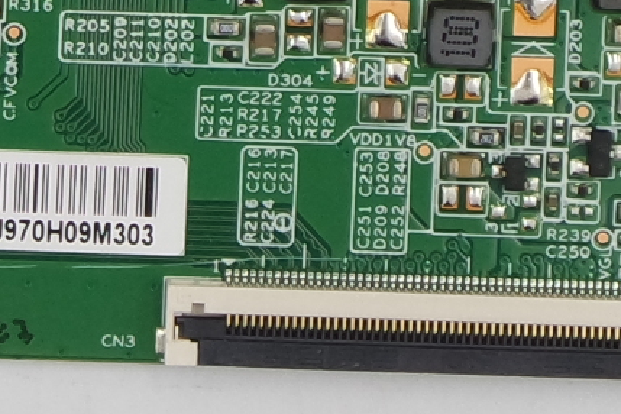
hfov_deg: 4.1
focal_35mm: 499
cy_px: -609
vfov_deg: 2.7
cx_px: 81
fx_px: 8607
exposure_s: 1/125
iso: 200
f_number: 5.6
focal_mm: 27
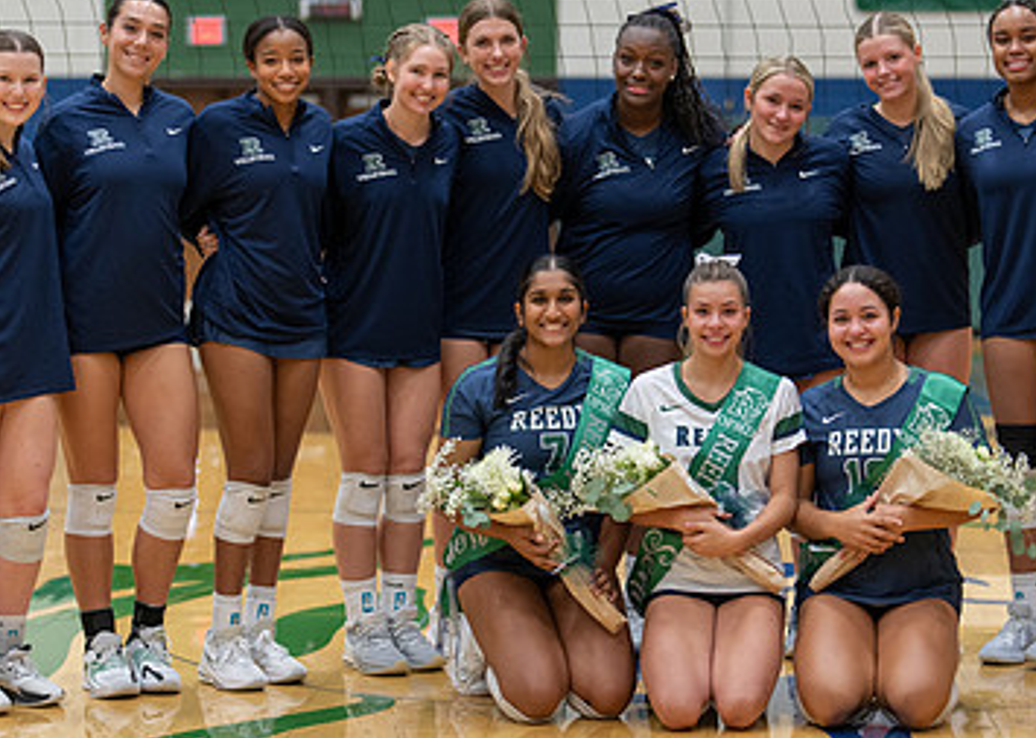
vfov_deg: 13.0
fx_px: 3234
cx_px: 688
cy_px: 373
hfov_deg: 18.2
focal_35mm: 110
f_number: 1.2
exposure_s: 1/320
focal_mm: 50
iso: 400
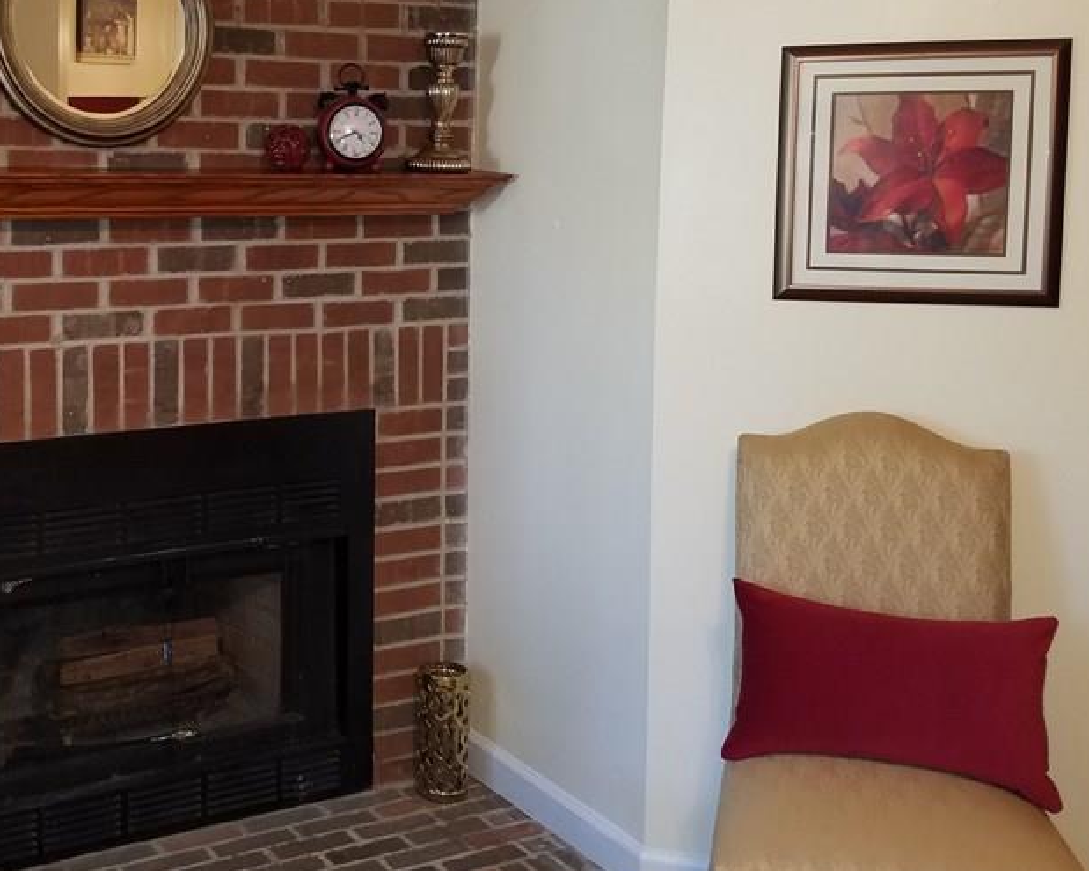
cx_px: 271
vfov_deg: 35.1
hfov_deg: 42.5
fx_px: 1353
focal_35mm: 42
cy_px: 243
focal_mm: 4.2
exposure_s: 1/24
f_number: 1.7
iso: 125
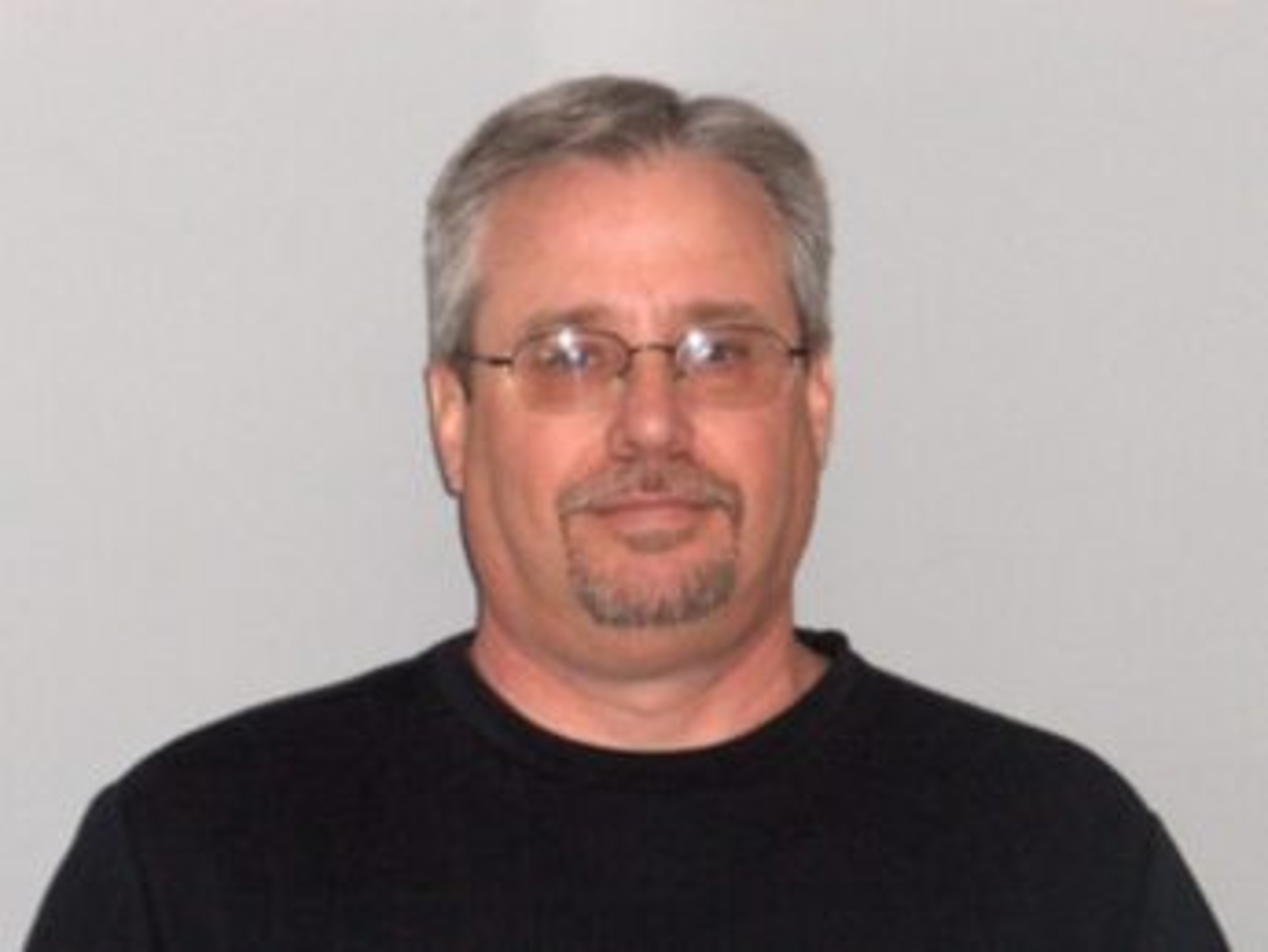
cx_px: 634
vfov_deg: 10.5
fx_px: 5167
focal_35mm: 141
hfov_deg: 14.0
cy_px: 476
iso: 162
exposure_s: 1/180
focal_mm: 29
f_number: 4.7
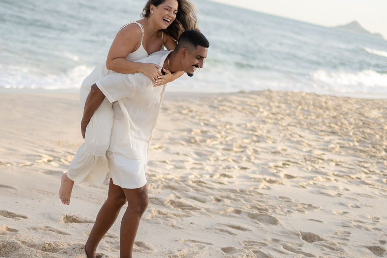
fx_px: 903
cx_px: 144
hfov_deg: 24.1
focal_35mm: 84
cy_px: 67
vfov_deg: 16.2
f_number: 1.4
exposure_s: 1/2000
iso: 64
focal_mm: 35
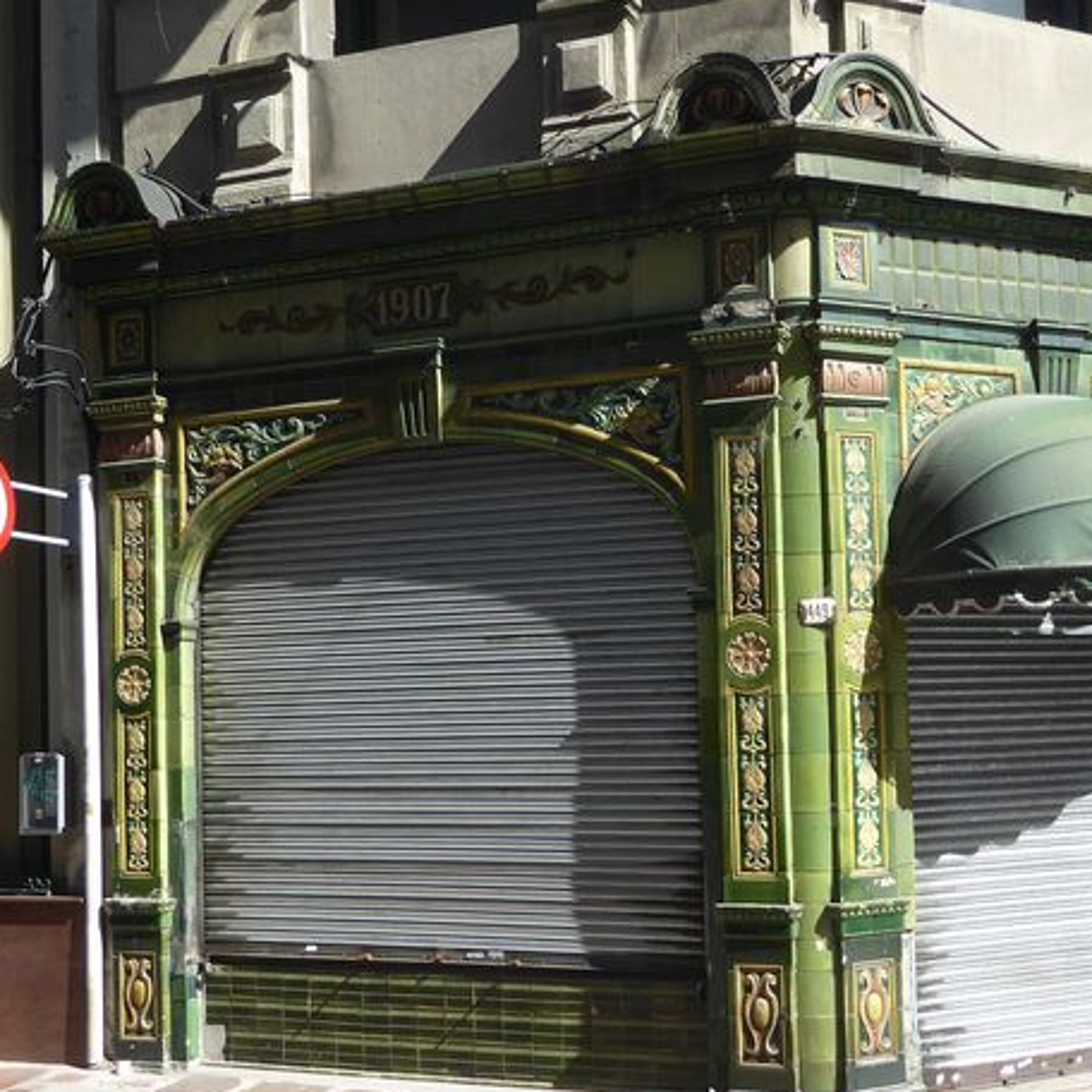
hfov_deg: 37.3
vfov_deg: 37.4
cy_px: 656
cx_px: 687
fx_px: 1606
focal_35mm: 45
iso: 80
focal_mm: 5
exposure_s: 1/400
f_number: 3.5
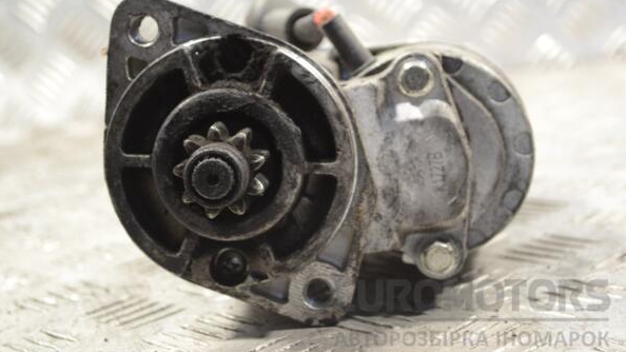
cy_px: 155
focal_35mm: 73
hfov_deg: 29.0
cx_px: 314
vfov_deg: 16.5
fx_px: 1212
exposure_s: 1/30
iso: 720
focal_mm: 46
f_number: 5.3
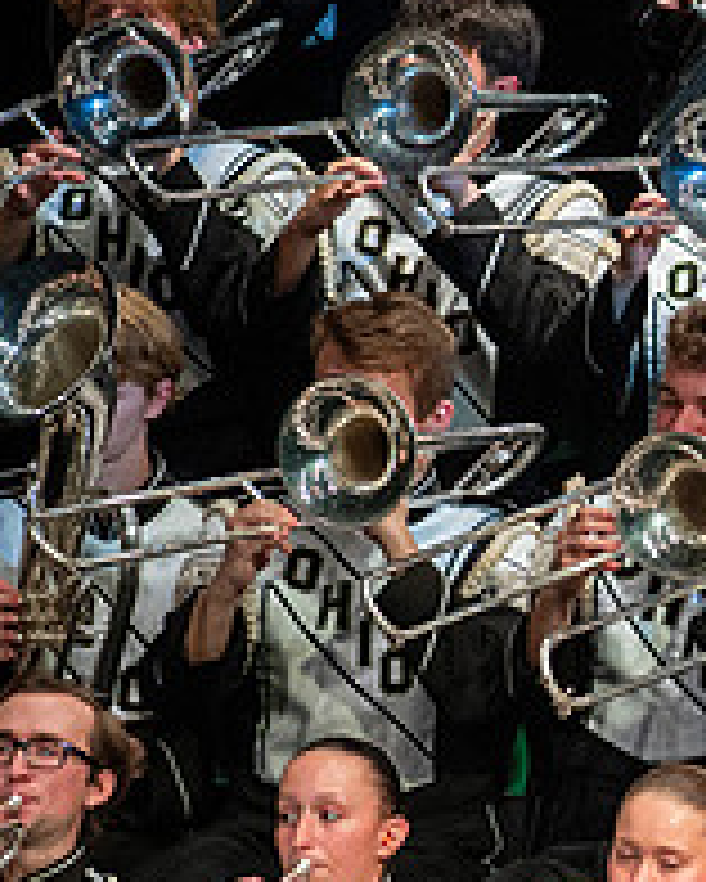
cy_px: 513
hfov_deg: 1.9
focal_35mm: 834
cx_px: 1219
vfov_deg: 2.3
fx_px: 21766
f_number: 5.6
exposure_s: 1/400
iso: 5000
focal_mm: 300
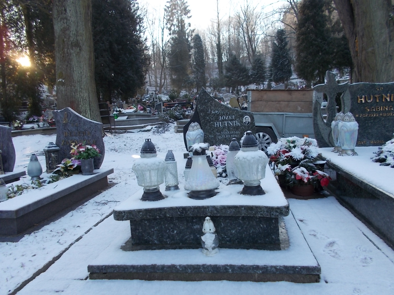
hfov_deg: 67.3
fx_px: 296
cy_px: 148
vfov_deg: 53.1
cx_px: 197
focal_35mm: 26
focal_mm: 4.6
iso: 80
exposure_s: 1/125
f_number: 3.2
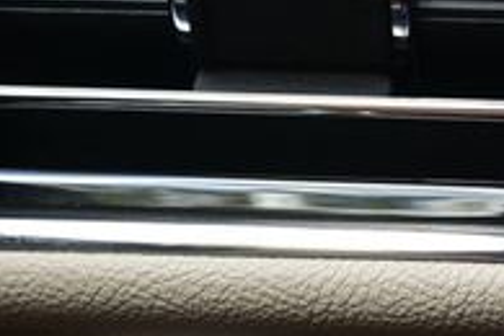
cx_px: 494
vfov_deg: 11.5
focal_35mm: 118
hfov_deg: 17.0
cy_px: 297
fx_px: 1652
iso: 100
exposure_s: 1/50
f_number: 4.2
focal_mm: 24
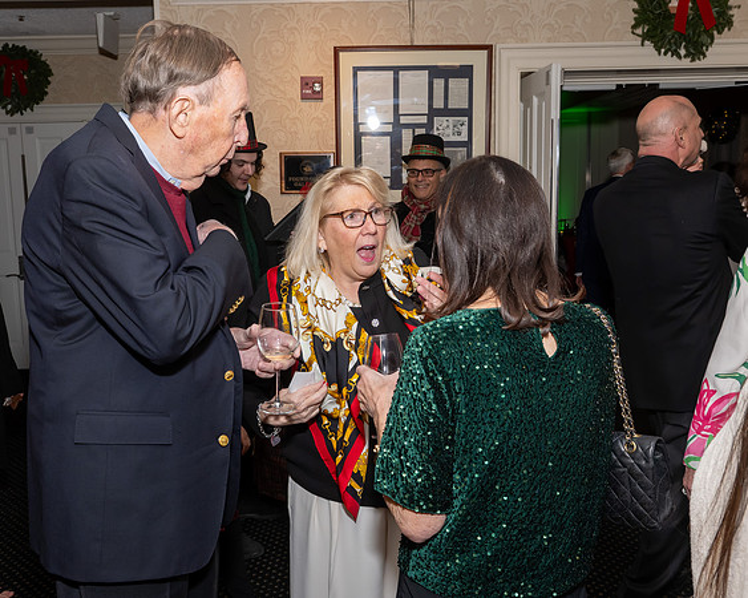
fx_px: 791
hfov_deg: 50.6
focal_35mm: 36
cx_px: 374
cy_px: 292
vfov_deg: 41.4
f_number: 7.1
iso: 640
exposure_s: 1/250
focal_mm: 20
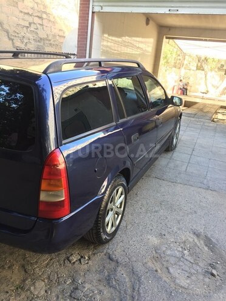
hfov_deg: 48.2
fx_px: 252
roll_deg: -7.0
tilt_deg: -16.4
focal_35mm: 29
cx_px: 113
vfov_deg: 61.7
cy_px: 150
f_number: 2.2
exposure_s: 1/50
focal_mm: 4.15
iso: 32
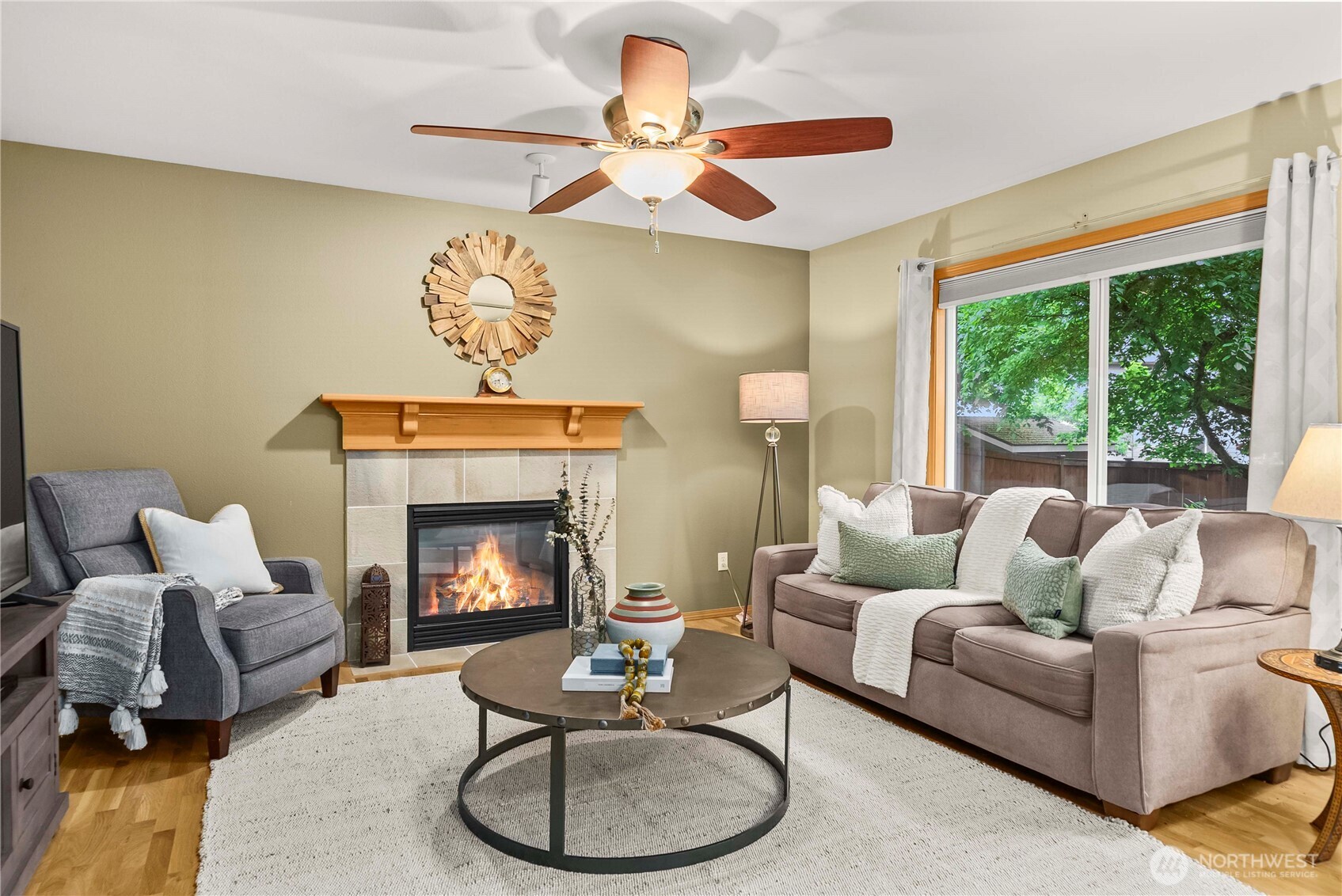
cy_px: 448
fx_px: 783
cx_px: 671
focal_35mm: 21
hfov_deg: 81.2
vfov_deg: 59.6
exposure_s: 1/3
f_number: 7.1
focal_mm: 21
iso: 1000
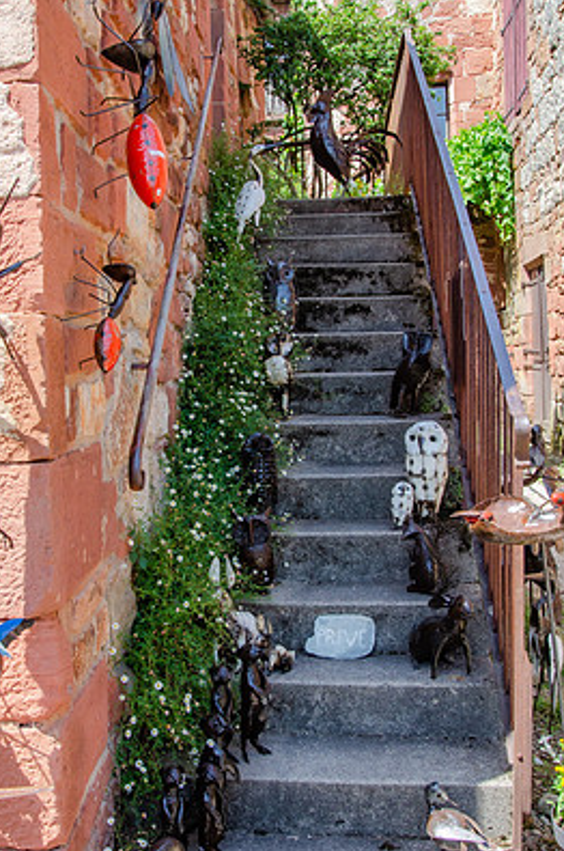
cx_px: 256
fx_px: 967
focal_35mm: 41
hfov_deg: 32.5
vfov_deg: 47.5
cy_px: 446
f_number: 9
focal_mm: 24
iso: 500
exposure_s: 1/320
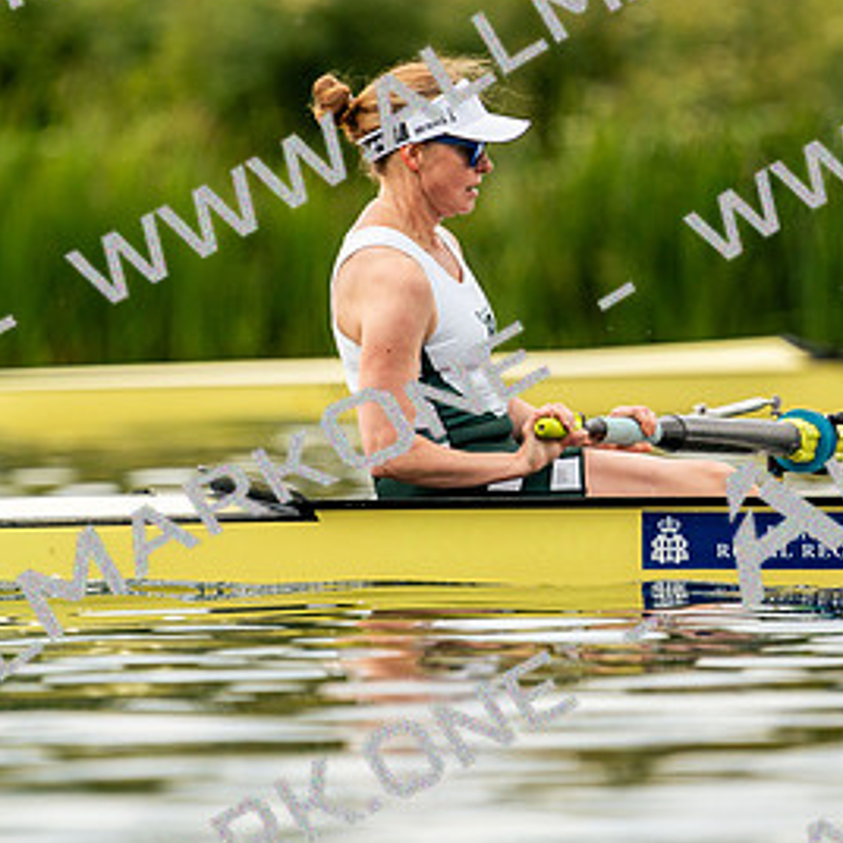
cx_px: 456
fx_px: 30418
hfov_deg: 1.6
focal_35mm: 1104
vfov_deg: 1.6
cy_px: 313
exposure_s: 1/2000
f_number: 6.3
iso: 500
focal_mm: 600
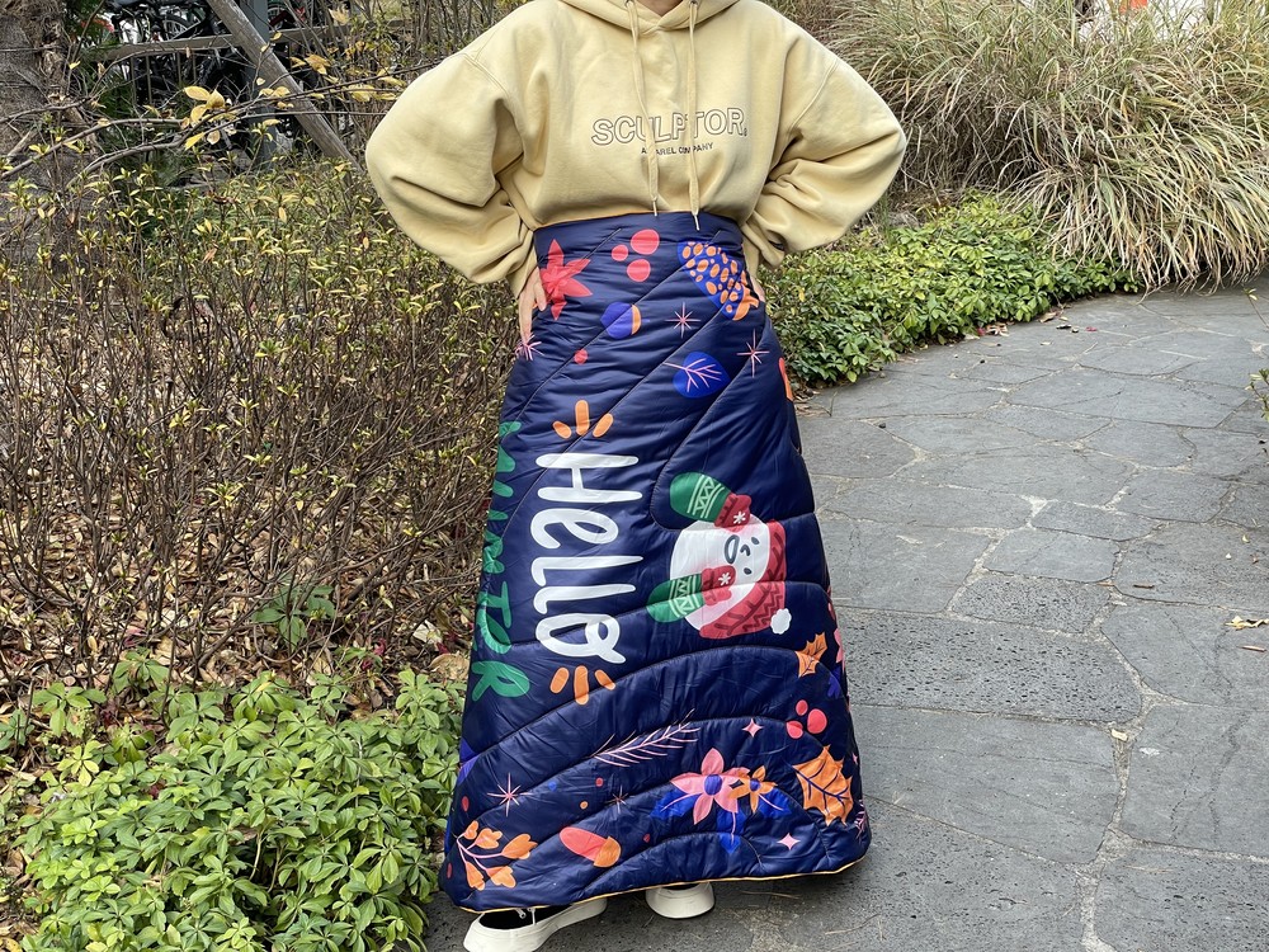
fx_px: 1906
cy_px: 476
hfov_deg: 36.8
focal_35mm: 52
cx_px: 634
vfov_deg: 28.0
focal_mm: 6
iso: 25
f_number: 2
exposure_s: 1/166
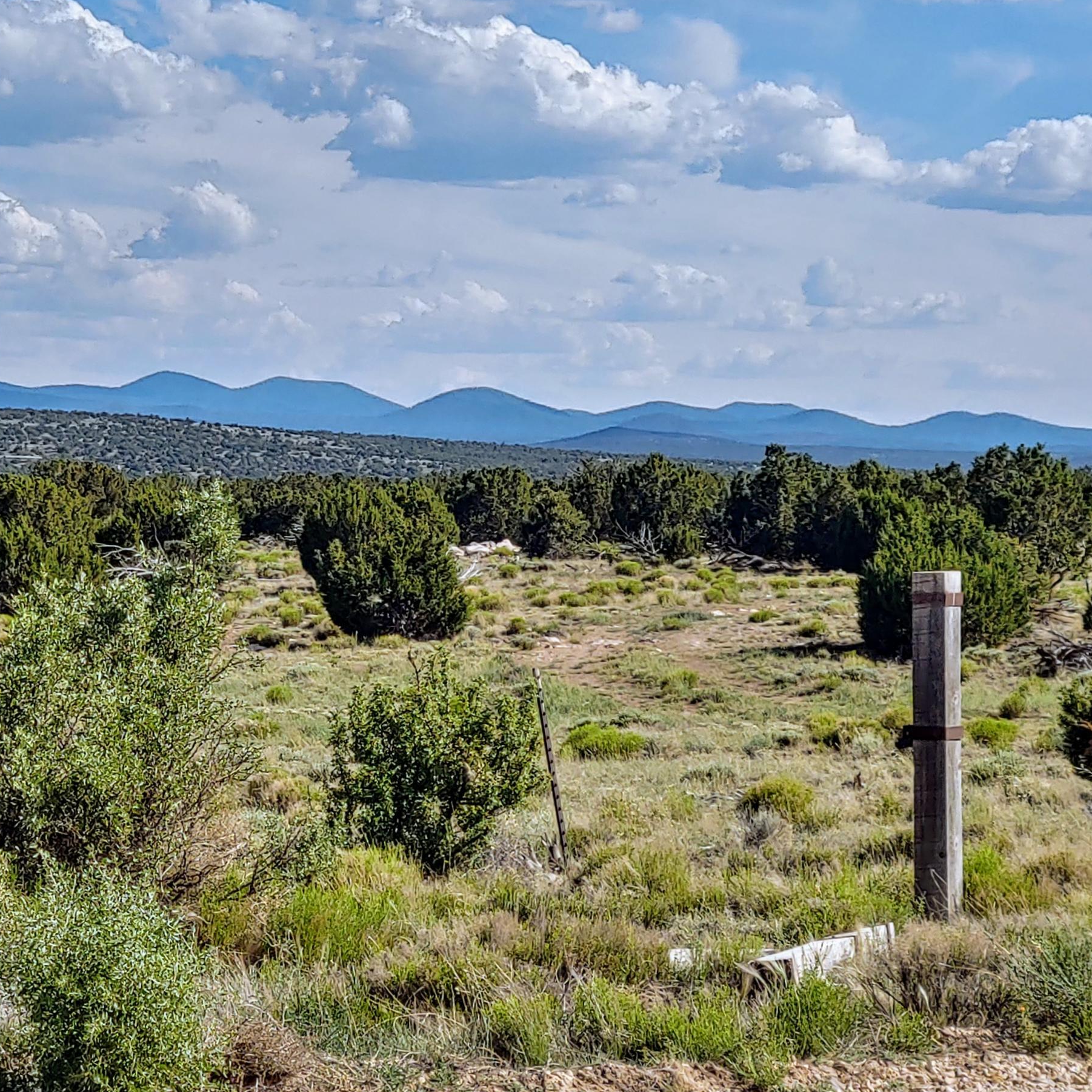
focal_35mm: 103
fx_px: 3676
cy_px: 572
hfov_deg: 16.9
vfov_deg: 16.9
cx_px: 474
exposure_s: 1/826
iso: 50
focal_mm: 5.88
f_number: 2.4
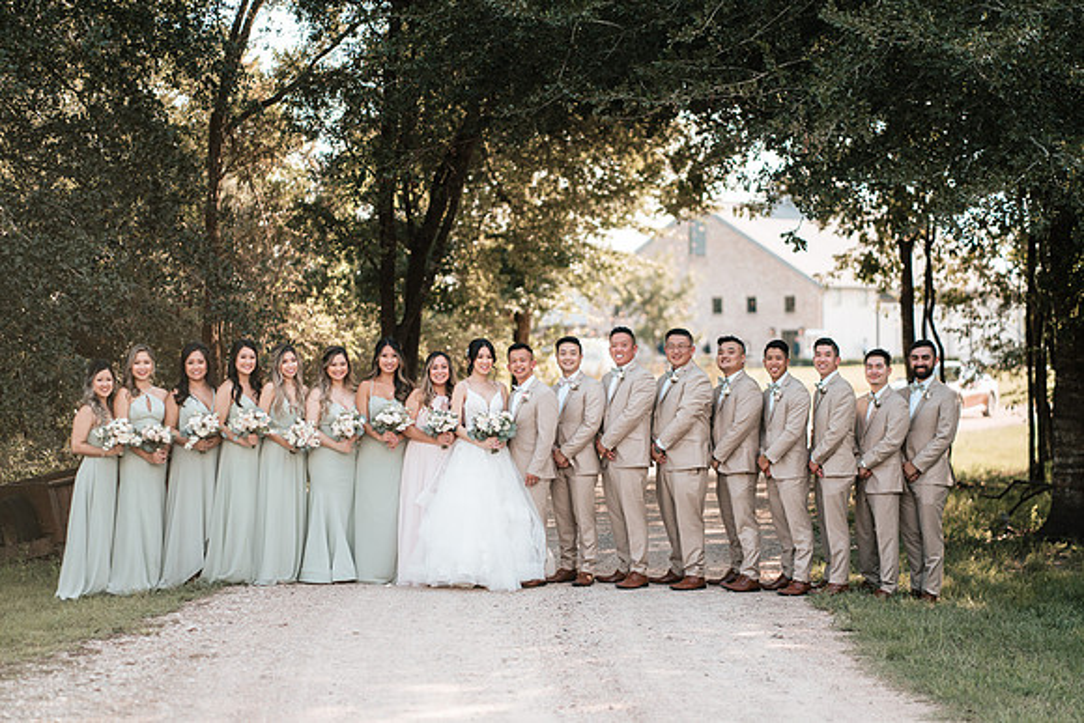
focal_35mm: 85
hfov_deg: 23.8
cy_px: 362
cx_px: 542
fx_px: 2571
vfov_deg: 16.0
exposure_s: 1/800
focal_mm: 85
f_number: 1.8
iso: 100
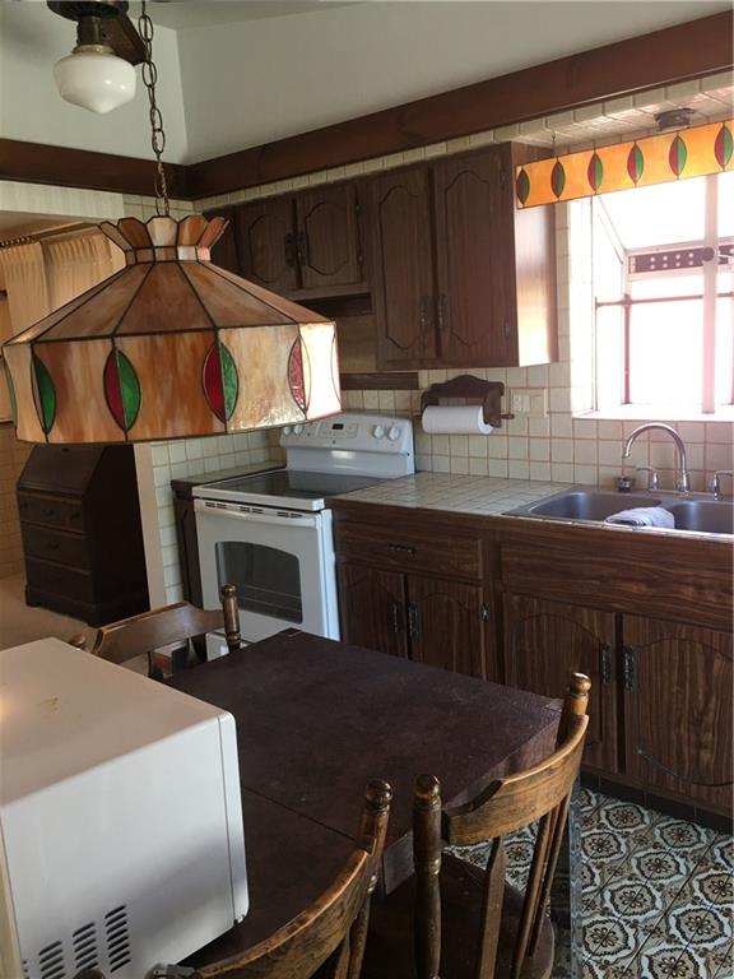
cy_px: 490
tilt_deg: -8.4
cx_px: 367
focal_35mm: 29
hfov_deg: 48.2
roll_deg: +2.3
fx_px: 820
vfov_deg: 61.7
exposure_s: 1/15
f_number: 2.2
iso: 25
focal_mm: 4.15
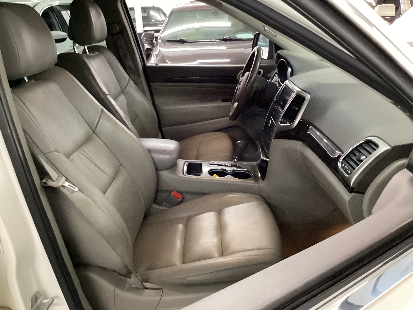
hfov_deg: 58.4
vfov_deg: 45.4
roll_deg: +2.3
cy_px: 155
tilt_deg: -22.2
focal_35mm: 31
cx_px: 206
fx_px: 370
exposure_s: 1/30
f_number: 2.4
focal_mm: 3.3
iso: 500
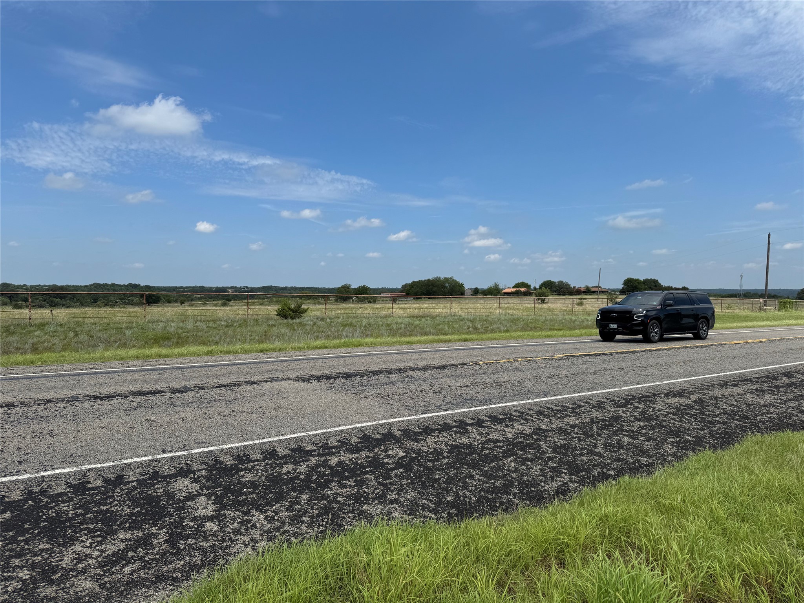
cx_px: 402
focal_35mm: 24
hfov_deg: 71.6
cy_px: 302
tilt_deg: -3.6
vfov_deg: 56.8
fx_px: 557
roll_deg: -0.7
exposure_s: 1/5814
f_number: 1.78
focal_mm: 6.76
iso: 80
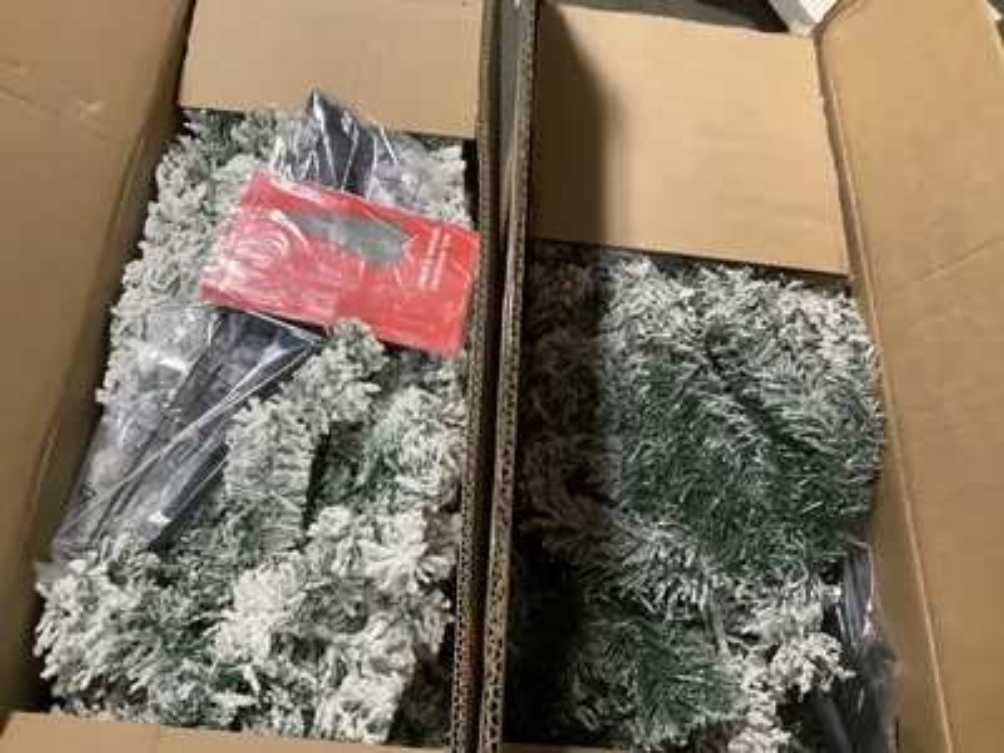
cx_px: 502
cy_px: 376
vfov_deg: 48.2
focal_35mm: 29
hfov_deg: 61.7
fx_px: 841
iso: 320
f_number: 1.8
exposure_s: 1/40
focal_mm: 3
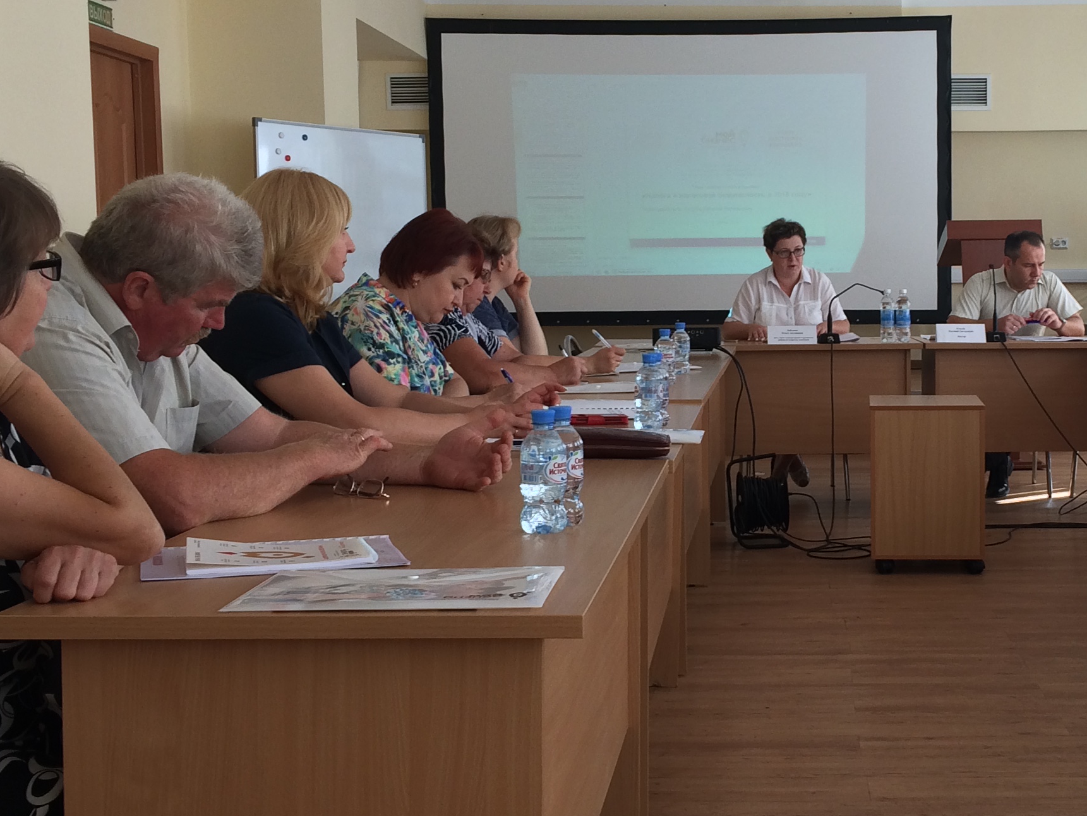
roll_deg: +0.2
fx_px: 1727
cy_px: 379
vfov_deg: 26.6
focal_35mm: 55
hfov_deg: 34.3
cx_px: 795
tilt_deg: -1.5
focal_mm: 4.15
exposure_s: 1/100
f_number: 2.2
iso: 32
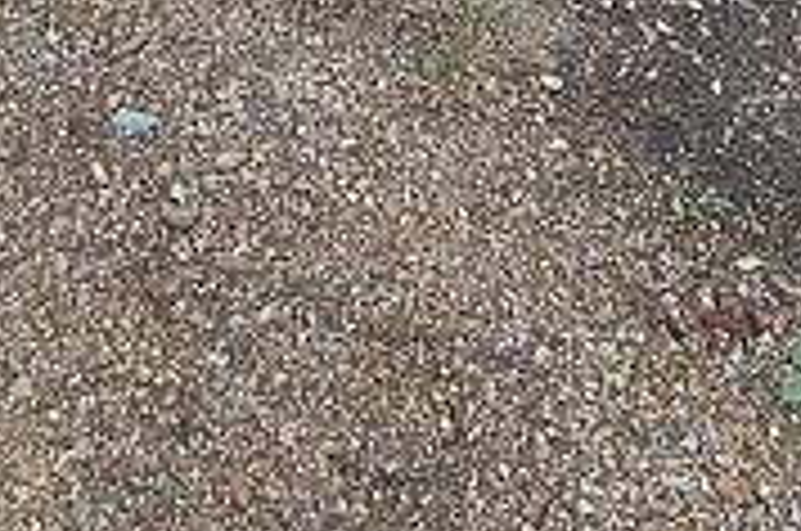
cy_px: -1125
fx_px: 1732
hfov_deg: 25.8
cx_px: 243
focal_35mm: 78
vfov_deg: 10.7
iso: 50
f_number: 2.2
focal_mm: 1.74
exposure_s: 1/196
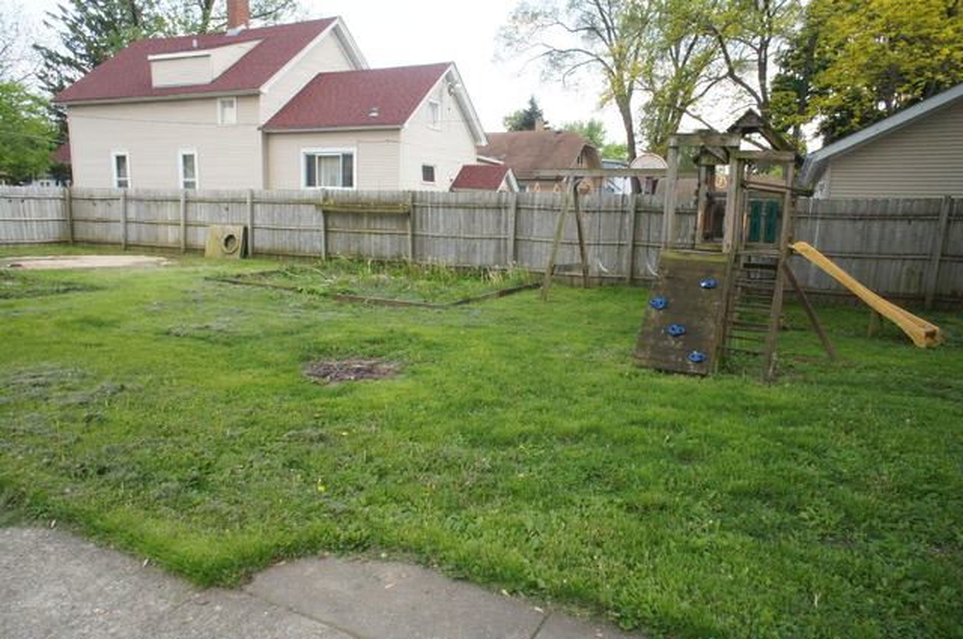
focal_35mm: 24
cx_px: 482
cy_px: 320
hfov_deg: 73.8
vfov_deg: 53.0
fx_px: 641
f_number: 16
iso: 1600
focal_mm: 16
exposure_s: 1/125
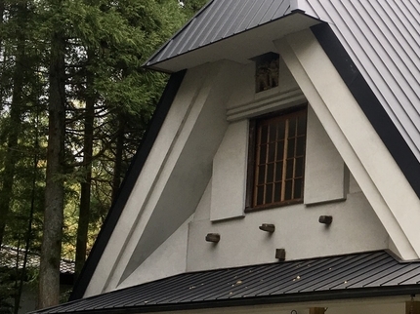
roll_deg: +0.2
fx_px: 982
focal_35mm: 81
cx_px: 440
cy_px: 205
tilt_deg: +9.8
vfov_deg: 18.2
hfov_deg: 23.0
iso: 32
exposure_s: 1/120
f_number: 2.2
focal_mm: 4.15
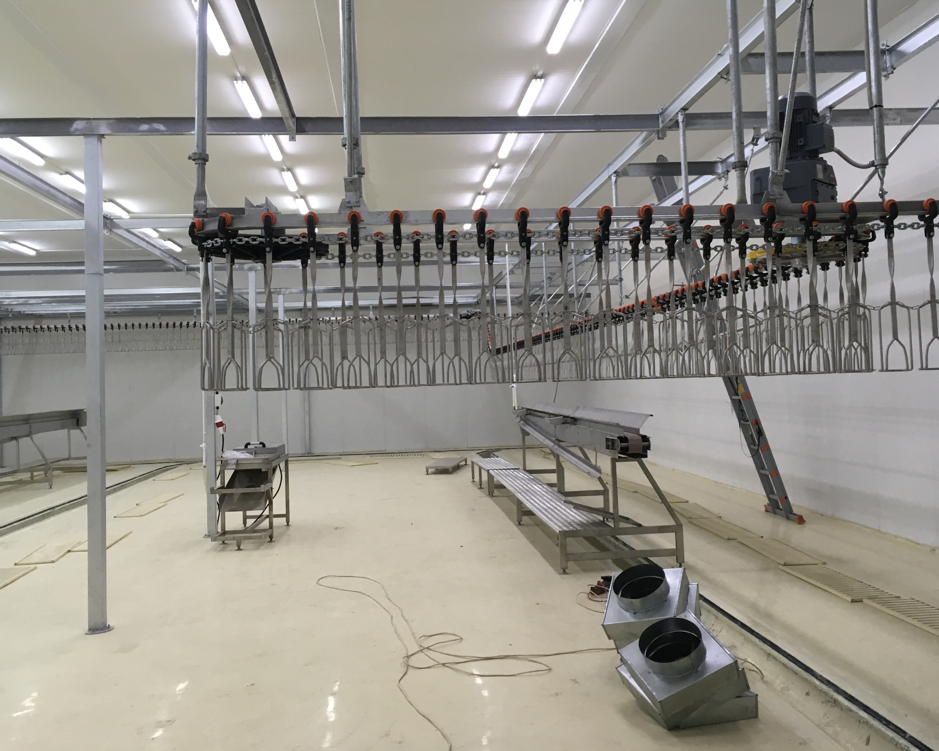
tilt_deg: +3.7
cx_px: 461
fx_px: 945
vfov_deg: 43.3
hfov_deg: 52.8
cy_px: 336
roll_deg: +2.4
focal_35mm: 34
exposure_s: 1/33
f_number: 2.2
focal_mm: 4.15
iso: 100
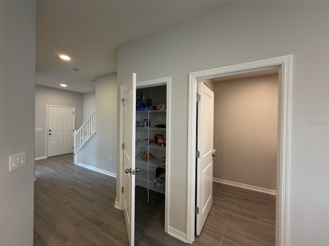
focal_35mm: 14
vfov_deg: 85.7
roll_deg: -0.1
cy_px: 123
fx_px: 133
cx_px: 164
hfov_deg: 102.1
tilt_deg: -1.5
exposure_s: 1/120
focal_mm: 2.22
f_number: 2.2
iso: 320
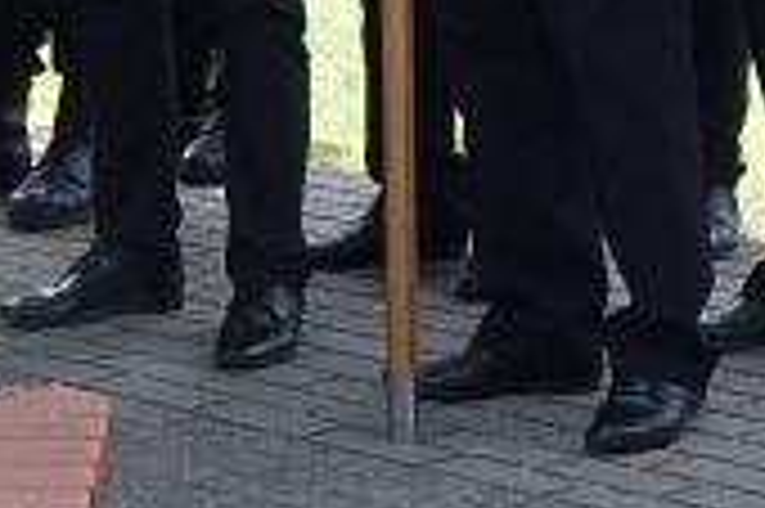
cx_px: 626
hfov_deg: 9.5
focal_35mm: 217
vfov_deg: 6.3
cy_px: -142
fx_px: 4607
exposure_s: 1/200
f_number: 4
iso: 125
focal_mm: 13.1
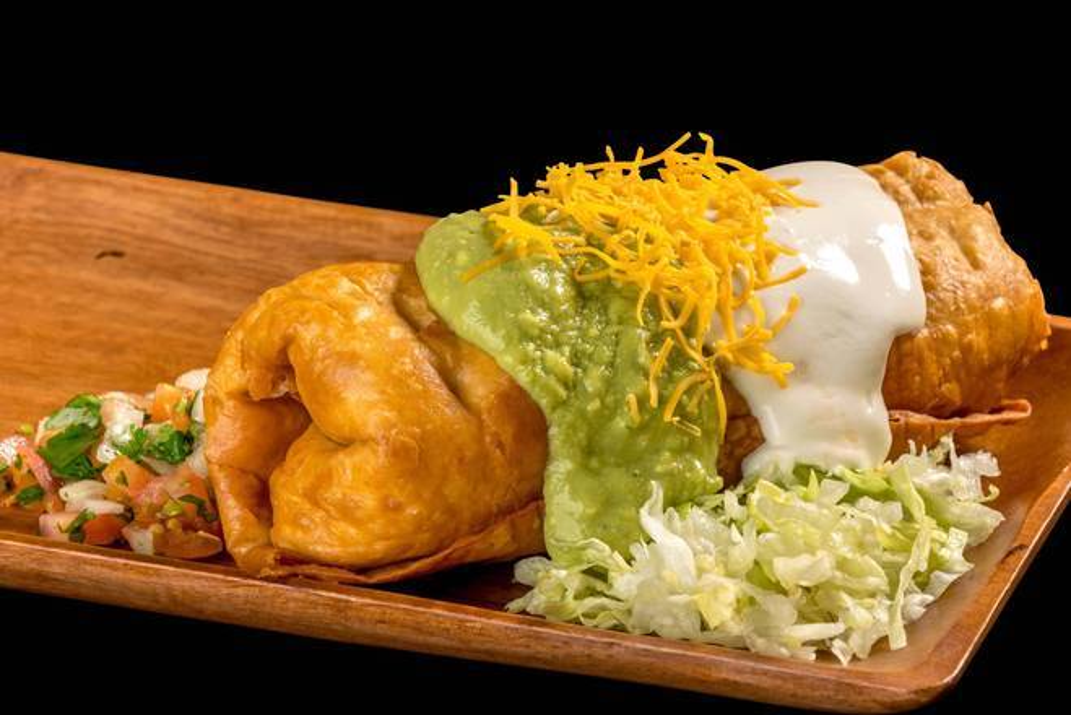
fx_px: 4762
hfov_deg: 12.8
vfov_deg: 8.6
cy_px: 358
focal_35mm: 160
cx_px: 536
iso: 100
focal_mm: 160
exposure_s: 1/160
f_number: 10
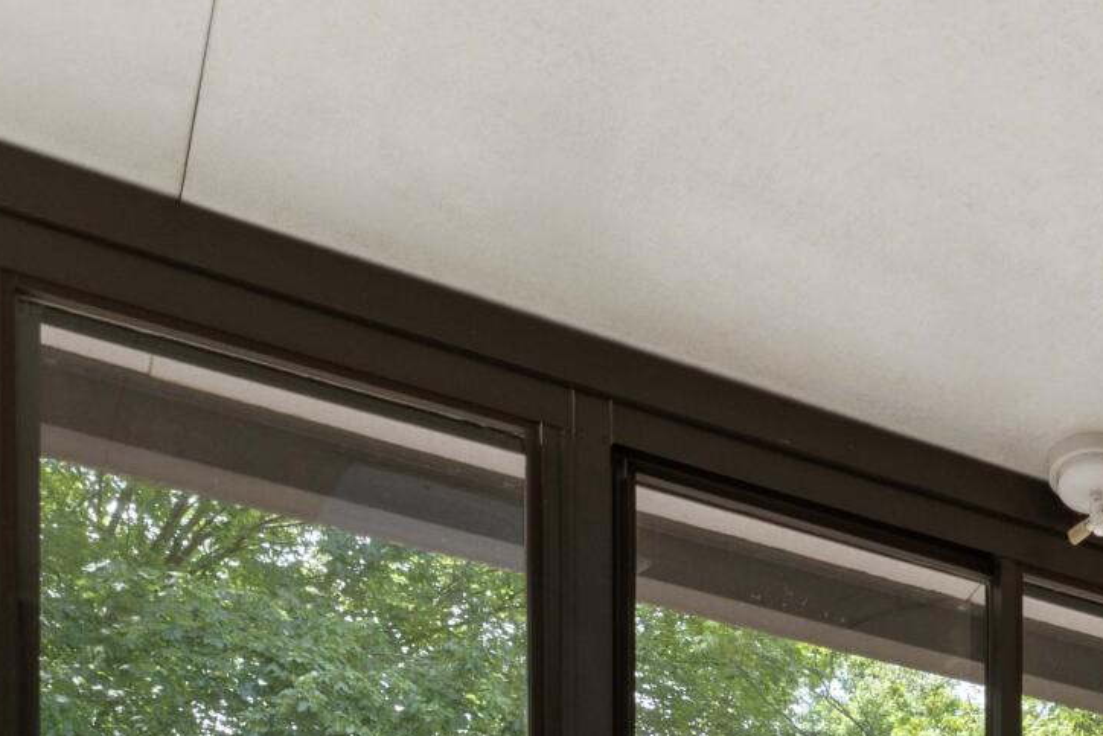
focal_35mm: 58
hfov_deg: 29.2
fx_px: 1777
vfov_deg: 18.0
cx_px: 1362
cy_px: 1365
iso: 500
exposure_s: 1/25
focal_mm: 14
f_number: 10
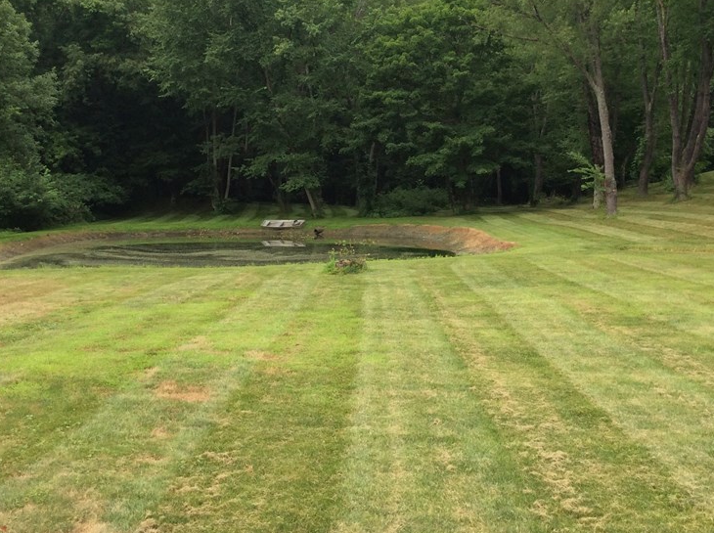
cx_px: 335
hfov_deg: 42.1
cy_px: 178
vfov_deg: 31.8
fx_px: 927
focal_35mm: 45
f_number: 2.4
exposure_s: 1/252
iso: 32
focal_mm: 3.3
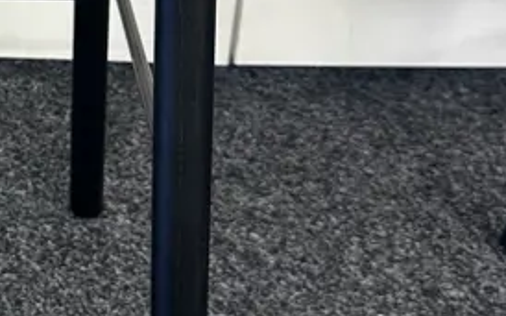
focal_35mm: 95
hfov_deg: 20.1
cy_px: -94
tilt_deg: -28.6
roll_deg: +0.9
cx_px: -148
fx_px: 1310
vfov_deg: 13.3
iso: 160
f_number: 1.78
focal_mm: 6.86
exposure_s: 1/50
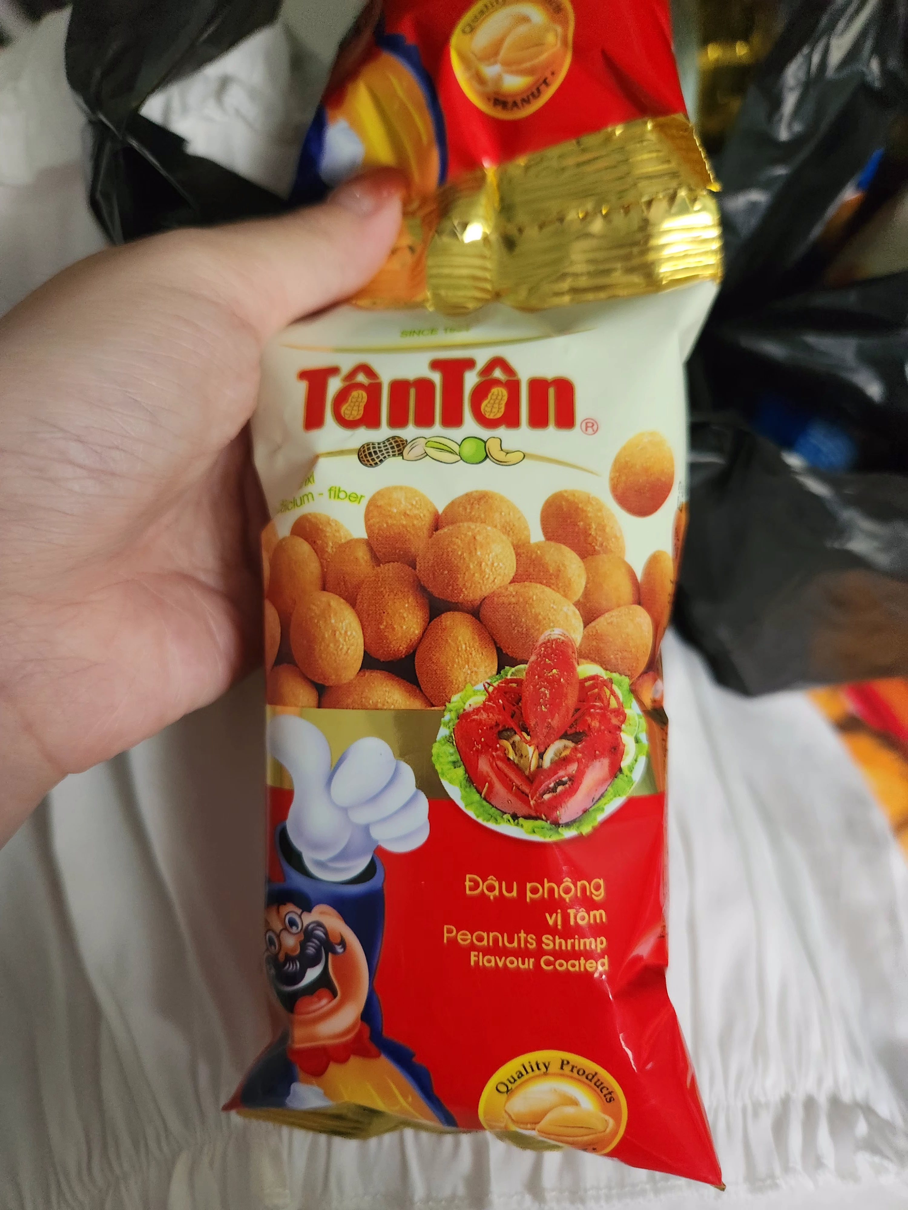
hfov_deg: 58.9
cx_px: 454
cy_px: 605
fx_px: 804
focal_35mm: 23
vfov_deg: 73.9
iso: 800
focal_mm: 5.4
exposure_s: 1/120
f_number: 1.8
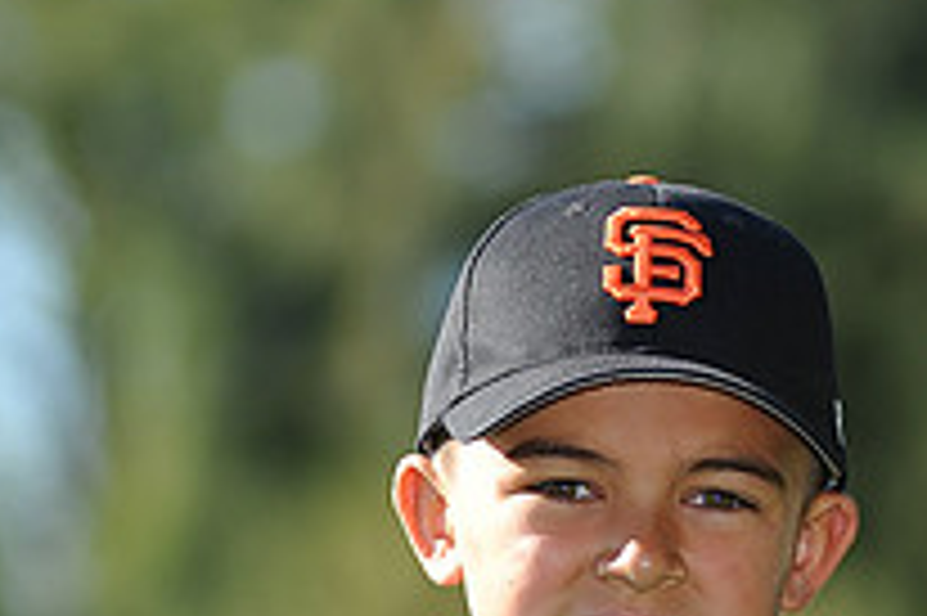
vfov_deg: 2.7
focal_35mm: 508
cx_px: 603
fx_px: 13070
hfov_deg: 4.1
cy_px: 764
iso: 200
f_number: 4.5
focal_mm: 180
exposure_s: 1/800
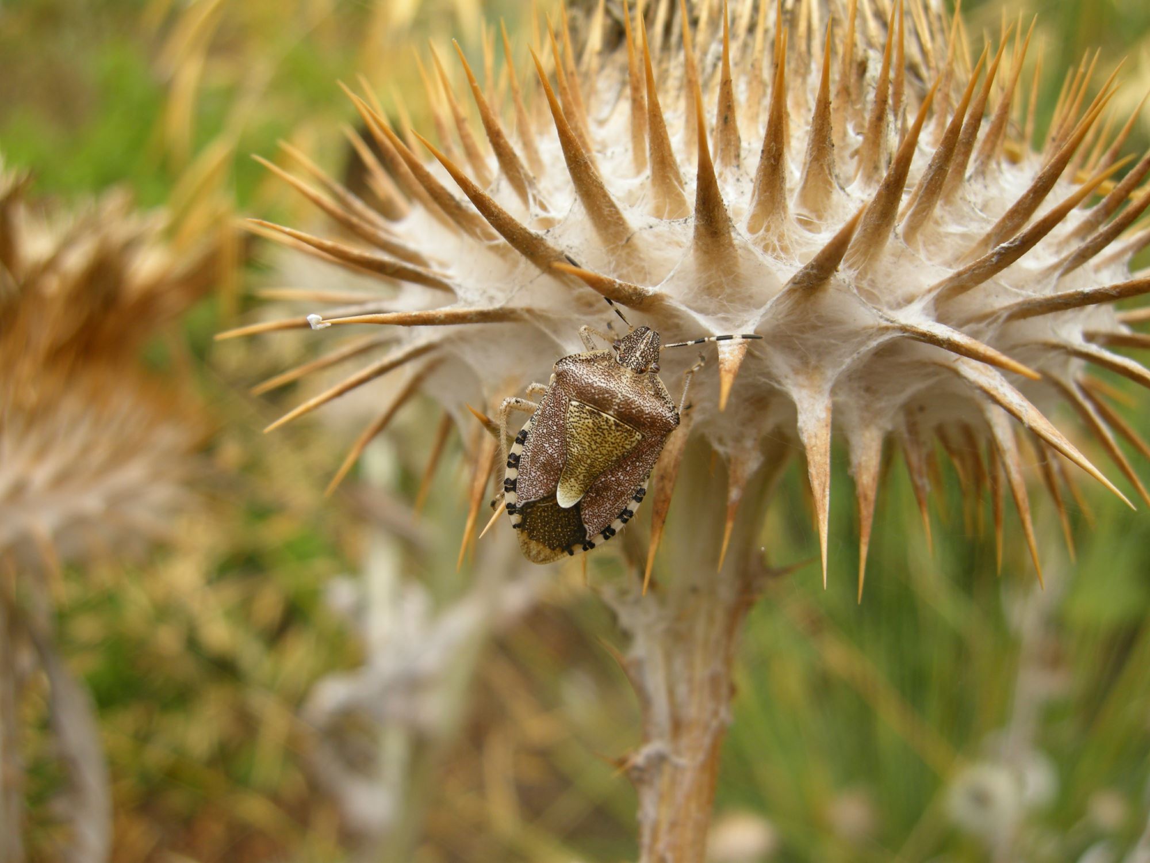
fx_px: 1163
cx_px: 575
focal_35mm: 35
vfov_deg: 40.7
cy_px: 432
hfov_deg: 52.6
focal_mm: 7.5
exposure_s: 1/164
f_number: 4.3
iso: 64
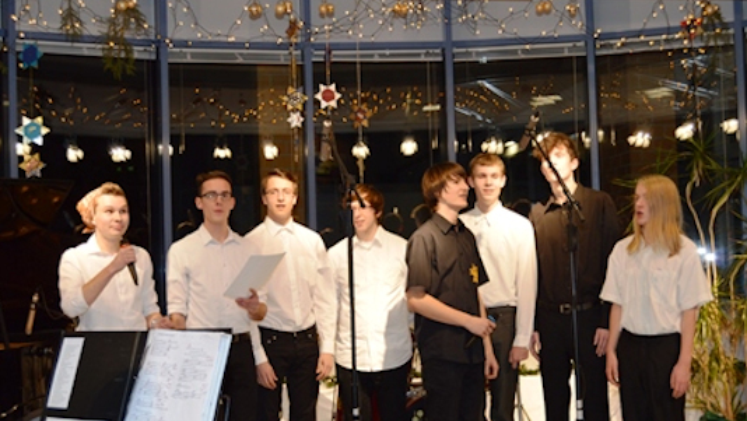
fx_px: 1070
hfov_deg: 38.5
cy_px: 236
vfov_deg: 22.2
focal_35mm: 54
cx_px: 374
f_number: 4.5
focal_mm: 34
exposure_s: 1/100
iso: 400
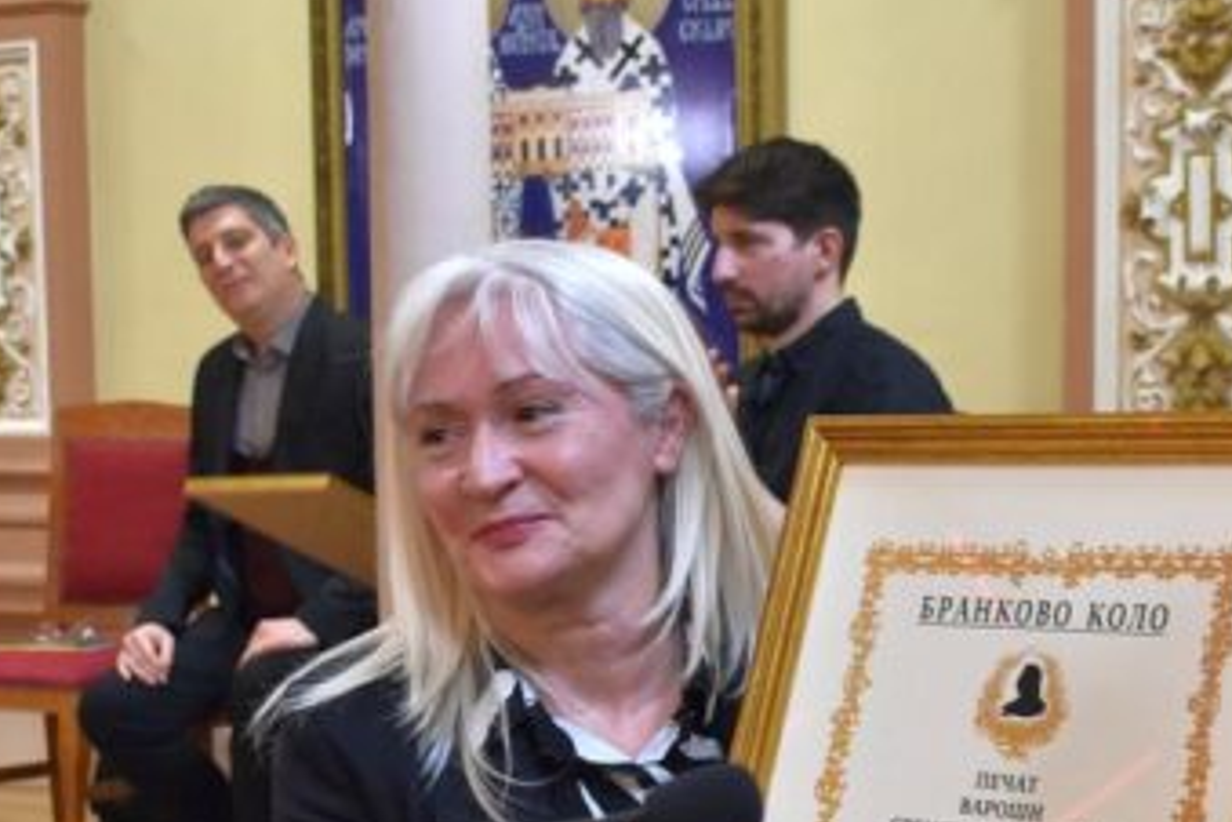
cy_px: 673
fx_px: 2566
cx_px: 818
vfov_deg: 18.0
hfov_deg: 26.8
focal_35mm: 75
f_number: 4
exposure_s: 1/60
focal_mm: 22
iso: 1000
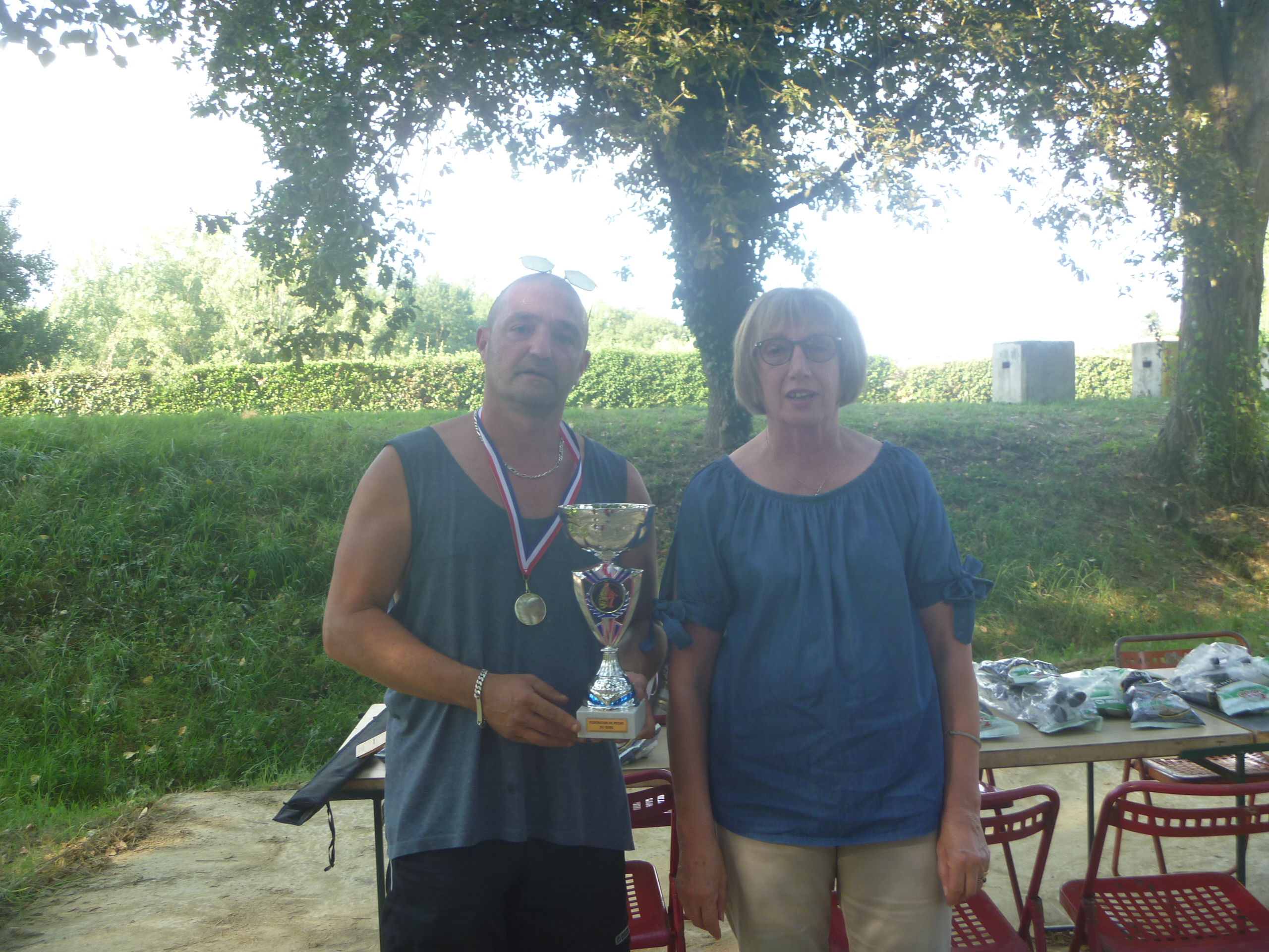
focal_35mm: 35
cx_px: 634
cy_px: 476
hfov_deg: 52.6
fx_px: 1283
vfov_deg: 40.7
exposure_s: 1/50
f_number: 3.5
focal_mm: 6.3
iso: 80
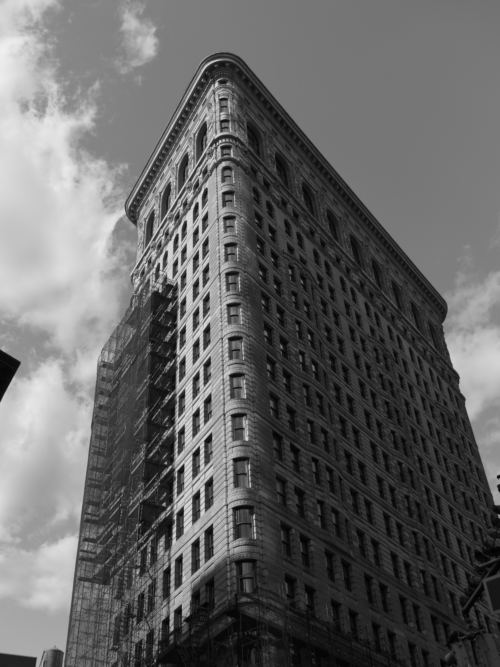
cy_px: 334
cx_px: 250
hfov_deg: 35.9
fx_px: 771
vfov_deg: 46.8
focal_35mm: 40
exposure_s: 1/1600
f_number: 3.5
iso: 125
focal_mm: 20
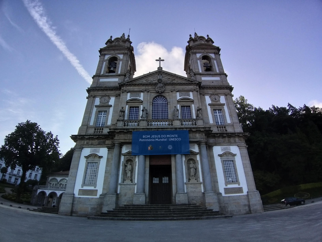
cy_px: 121
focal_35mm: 18
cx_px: 161
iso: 40
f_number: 2.4
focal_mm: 1.87
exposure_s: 1/593
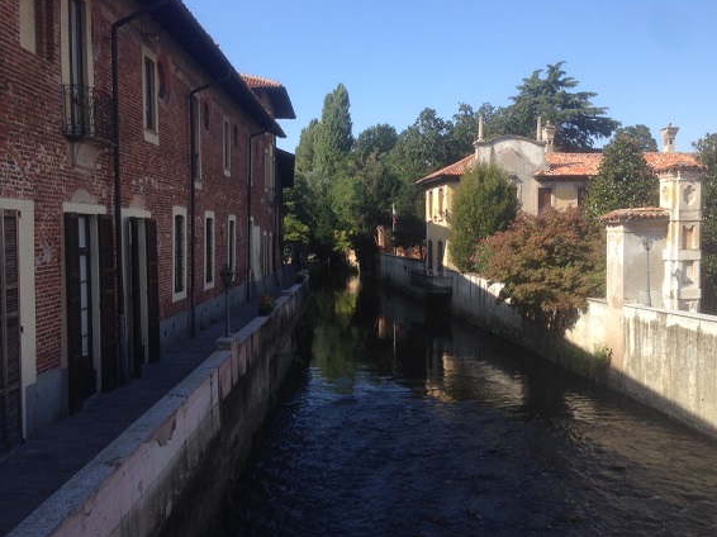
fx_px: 725
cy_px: 267
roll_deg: +0.8
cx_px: 378
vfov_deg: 40.7
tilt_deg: -1.4
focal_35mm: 35
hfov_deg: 52.6
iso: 50
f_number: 2.4
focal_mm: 4.12
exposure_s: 1/1022
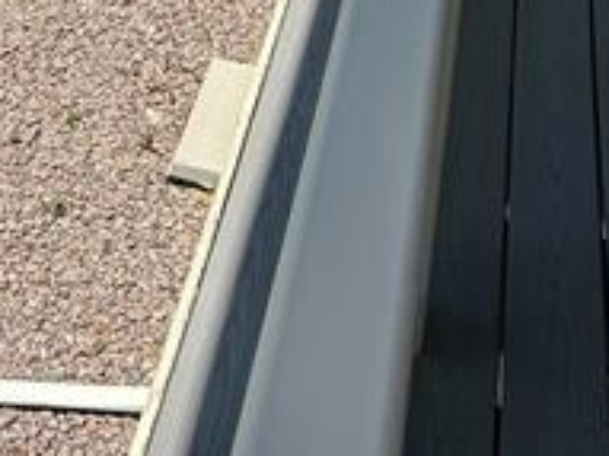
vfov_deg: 15.4
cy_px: -273
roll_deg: +0.4
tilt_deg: -19.8
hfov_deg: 21.6
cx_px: -22
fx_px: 1530
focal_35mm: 87
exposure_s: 1/3968
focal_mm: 5.7
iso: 50
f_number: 1.5
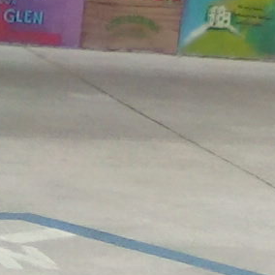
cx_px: 295
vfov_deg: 9.9
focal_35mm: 174
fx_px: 1564
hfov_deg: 9.9
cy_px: -84
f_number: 2.8
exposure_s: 1/493
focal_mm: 2.9
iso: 56
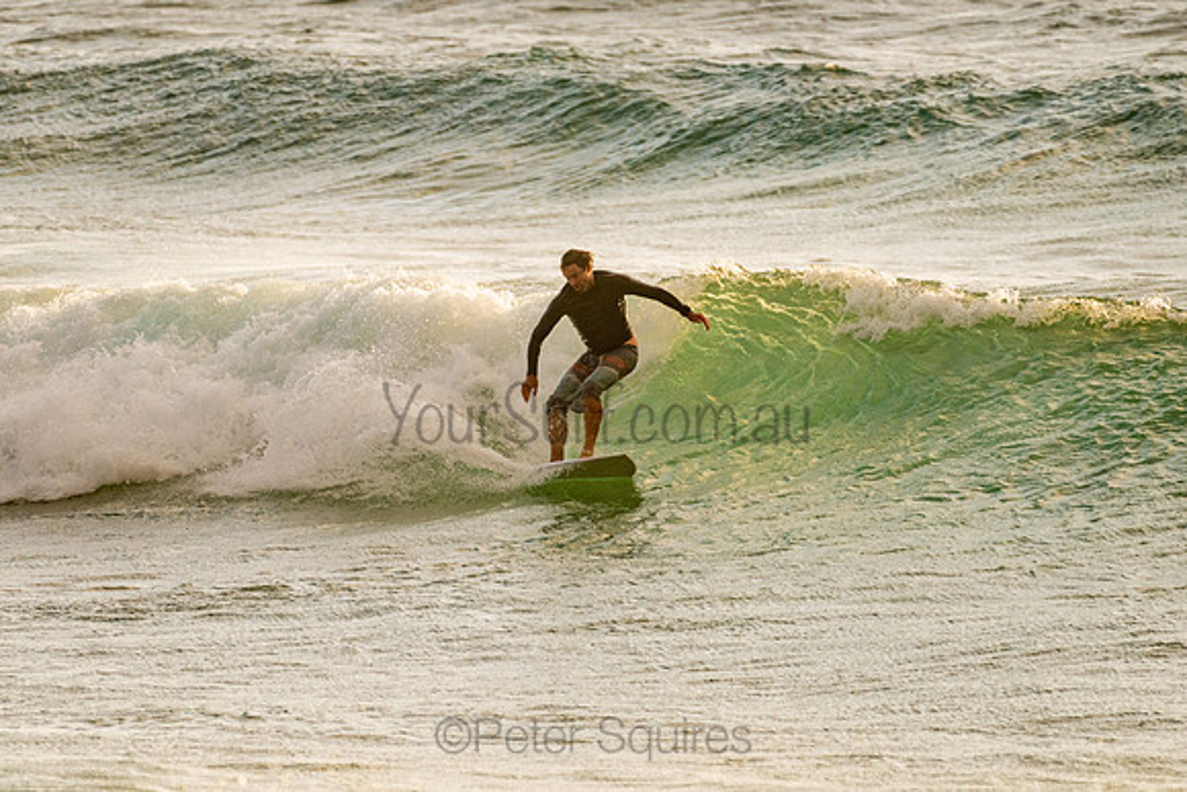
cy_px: 377
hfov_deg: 3.4
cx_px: 538
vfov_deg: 2.2
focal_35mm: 613
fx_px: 20215
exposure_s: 1/500
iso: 360
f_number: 5.6
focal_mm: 500
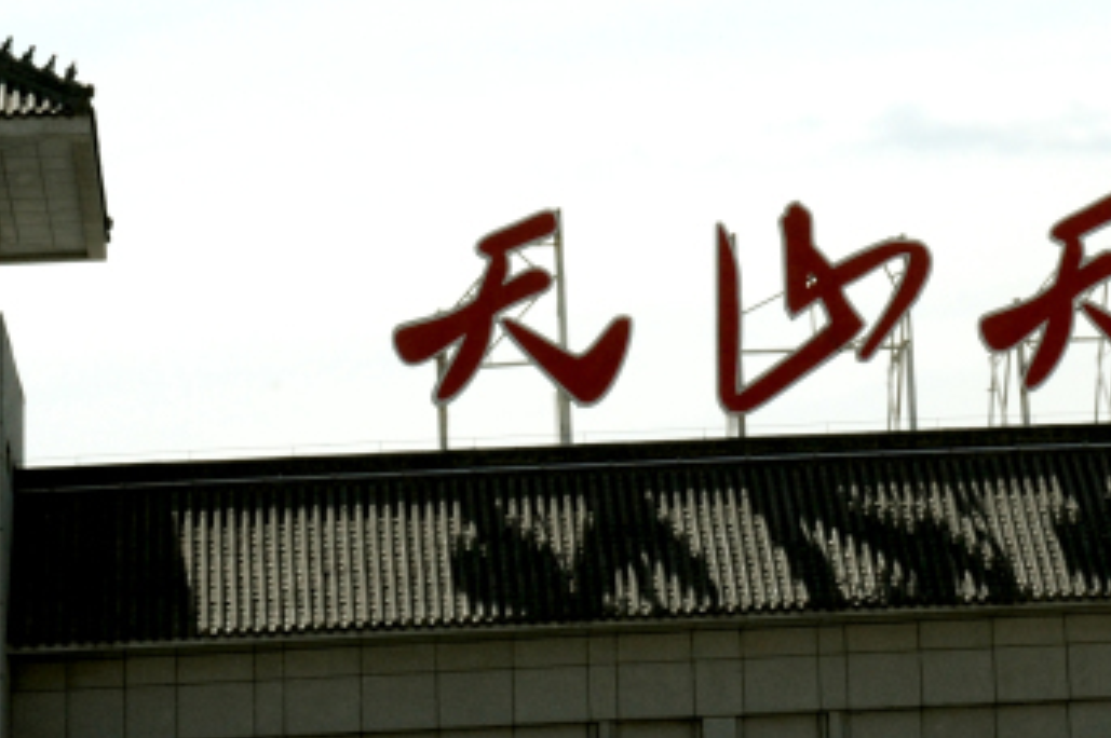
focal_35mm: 167
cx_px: 978
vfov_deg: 8.1
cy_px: -231
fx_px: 5149
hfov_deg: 12.2
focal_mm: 56
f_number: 18
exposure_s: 1/1250
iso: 1250
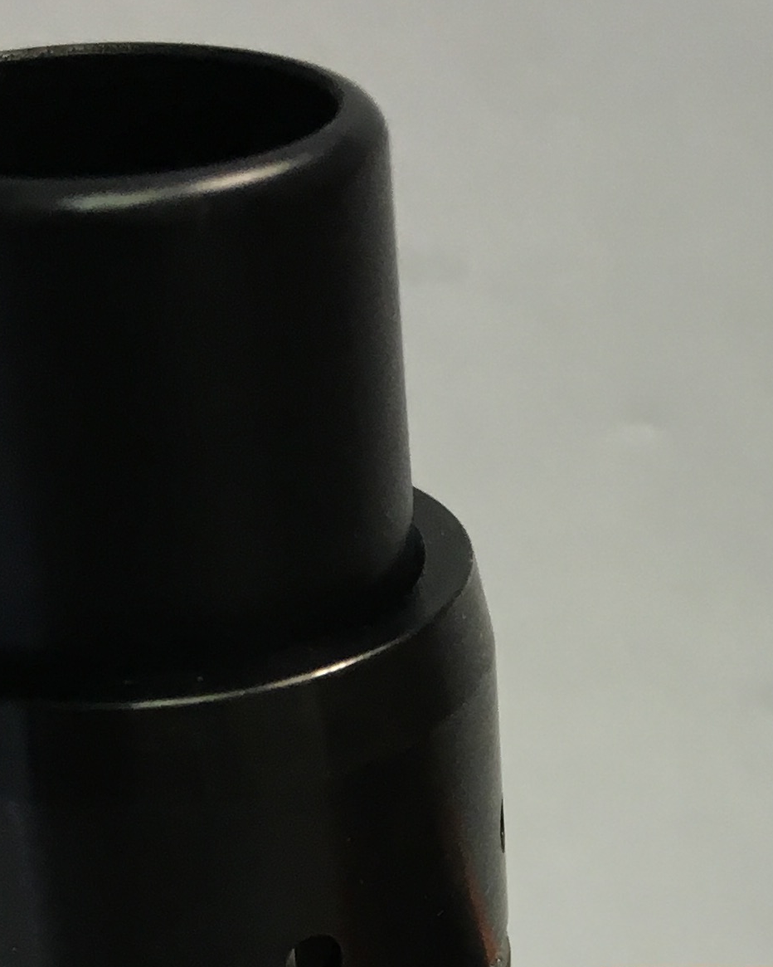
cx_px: 699
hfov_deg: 15.5
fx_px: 2803
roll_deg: +0.0
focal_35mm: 98
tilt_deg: -36.3
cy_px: 1265
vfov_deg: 18.2
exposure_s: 1/30
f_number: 2.2
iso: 50
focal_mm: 4.15
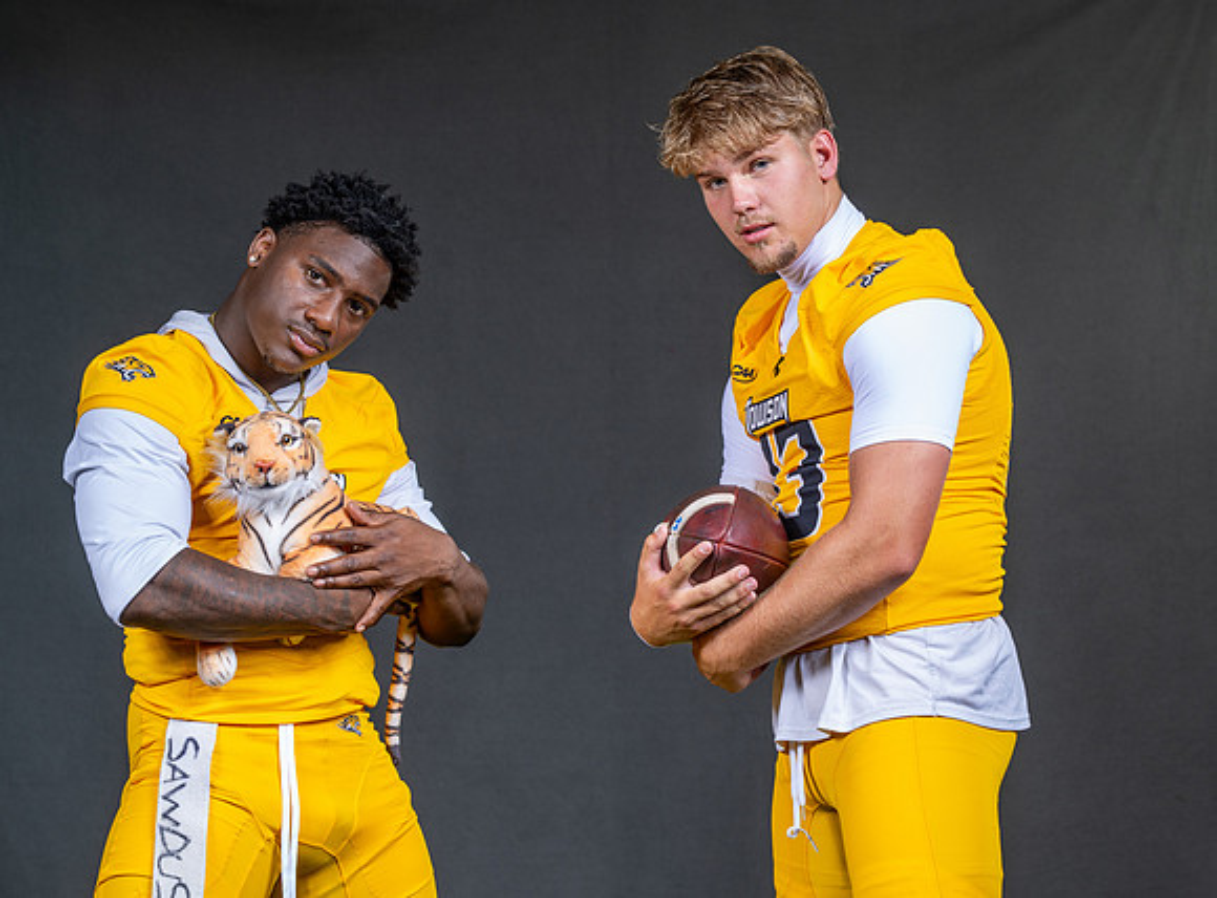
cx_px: 800
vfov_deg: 17.8
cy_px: 537
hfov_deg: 23.9
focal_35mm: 82
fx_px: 2864
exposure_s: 1/200
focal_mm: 64
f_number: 6.3
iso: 100
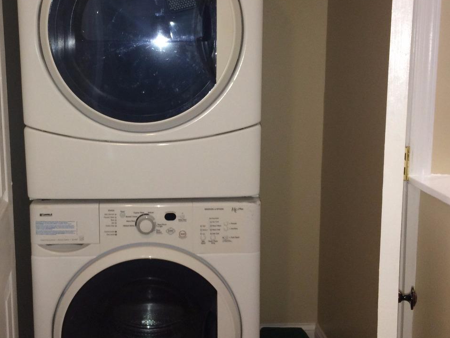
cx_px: 173
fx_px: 572
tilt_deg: -10.5
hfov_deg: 42.7
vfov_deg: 32.8
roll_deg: +1.0
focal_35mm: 44
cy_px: 136
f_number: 2.2
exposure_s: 1/30
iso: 100
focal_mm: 4.15
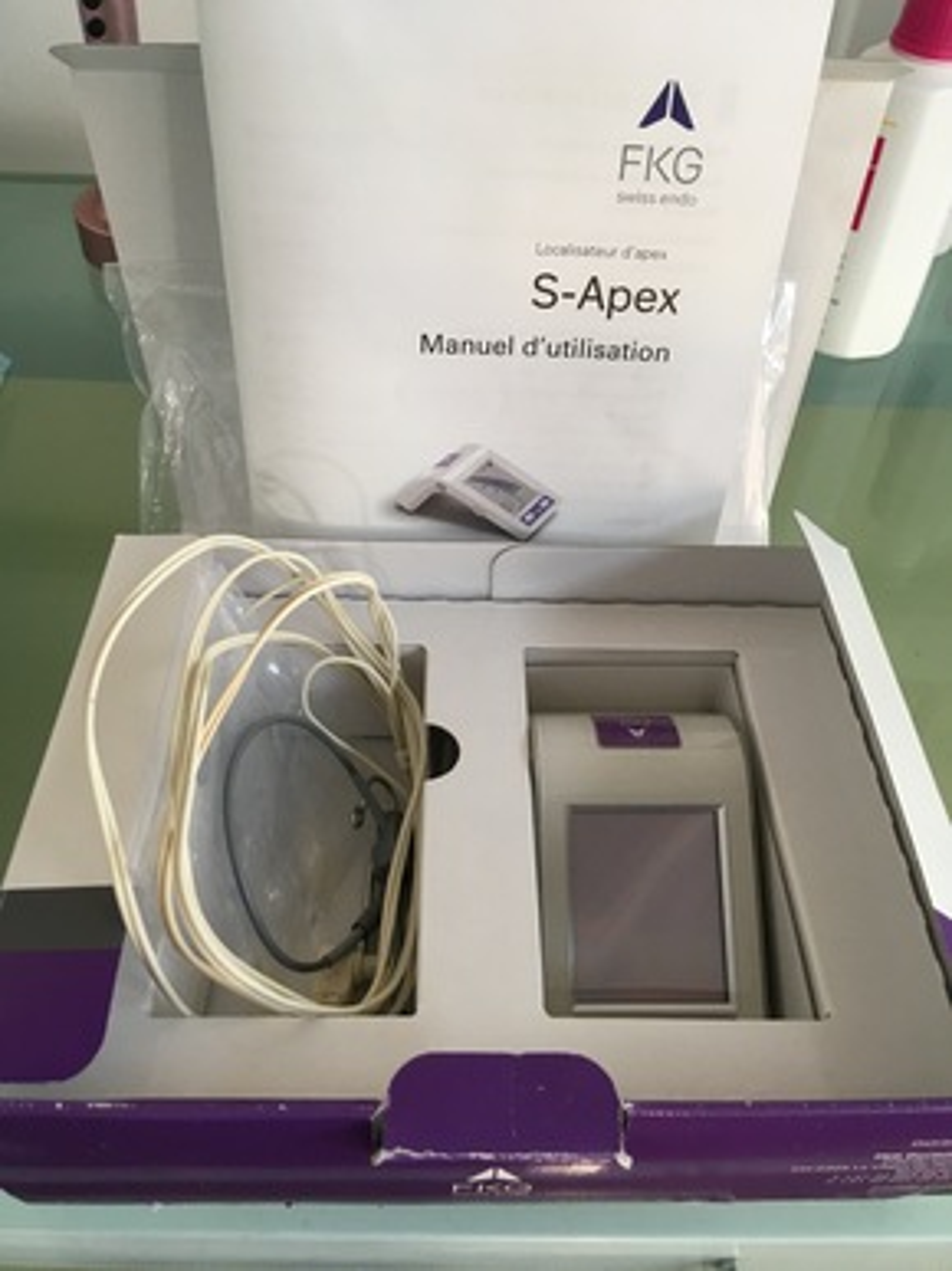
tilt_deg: -49.9
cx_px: 476
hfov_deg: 48.2
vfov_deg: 61.7
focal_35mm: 29
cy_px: 636
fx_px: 1064
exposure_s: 1/33
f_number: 2.2
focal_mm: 4.15
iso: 50
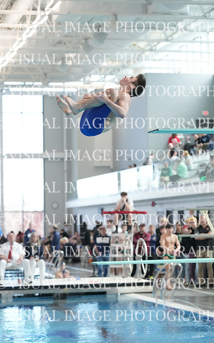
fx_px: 1027
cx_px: 111
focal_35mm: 110
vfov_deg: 18.9
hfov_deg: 11.9
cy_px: 171
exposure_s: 1/1600
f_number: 4
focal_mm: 107
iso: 4000
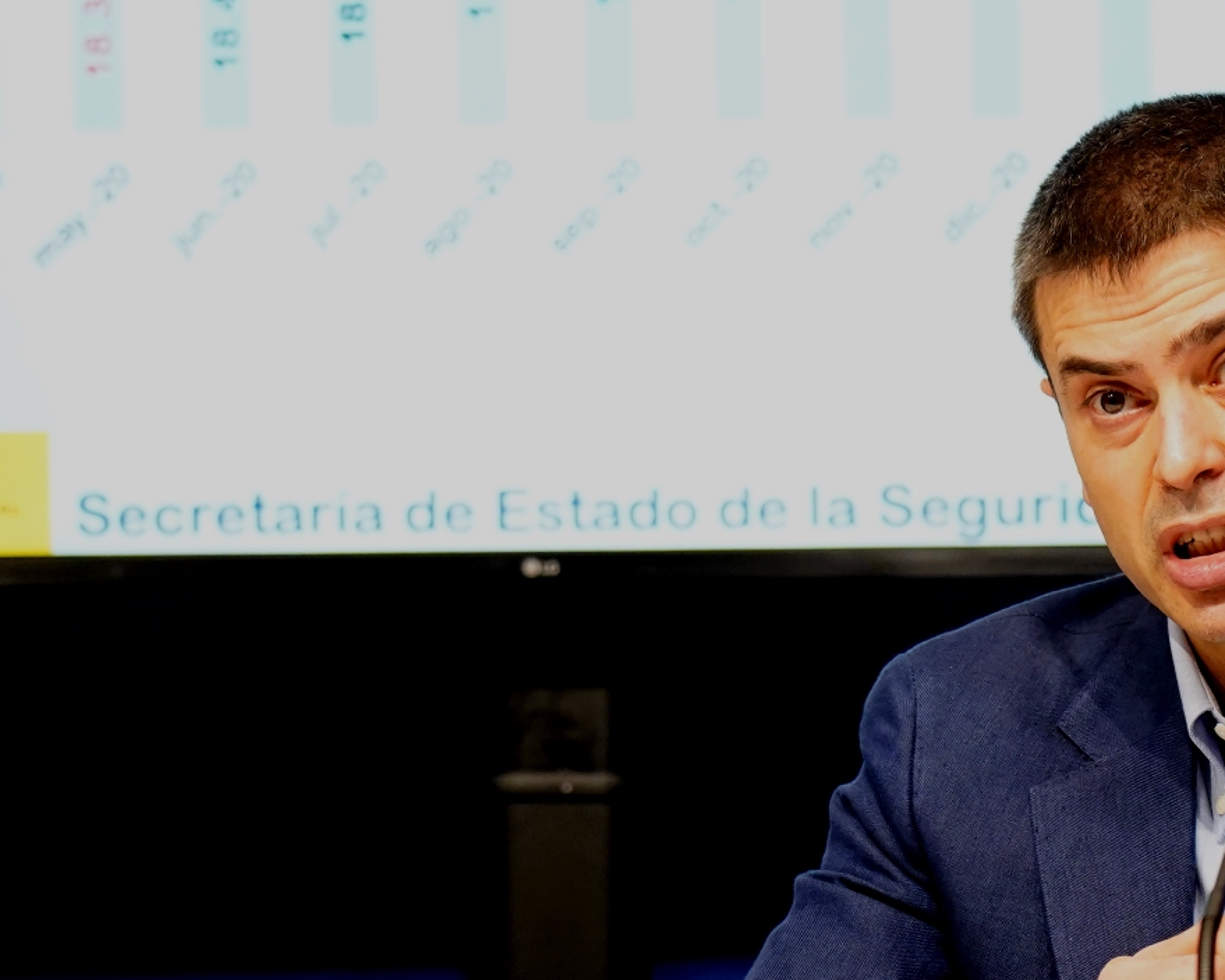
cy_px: 254
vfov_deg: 5.7
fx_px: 9752
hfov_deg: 7.2
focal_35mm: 269
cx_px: 612
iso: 2000
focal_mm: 105
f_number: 4
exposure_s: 1/125
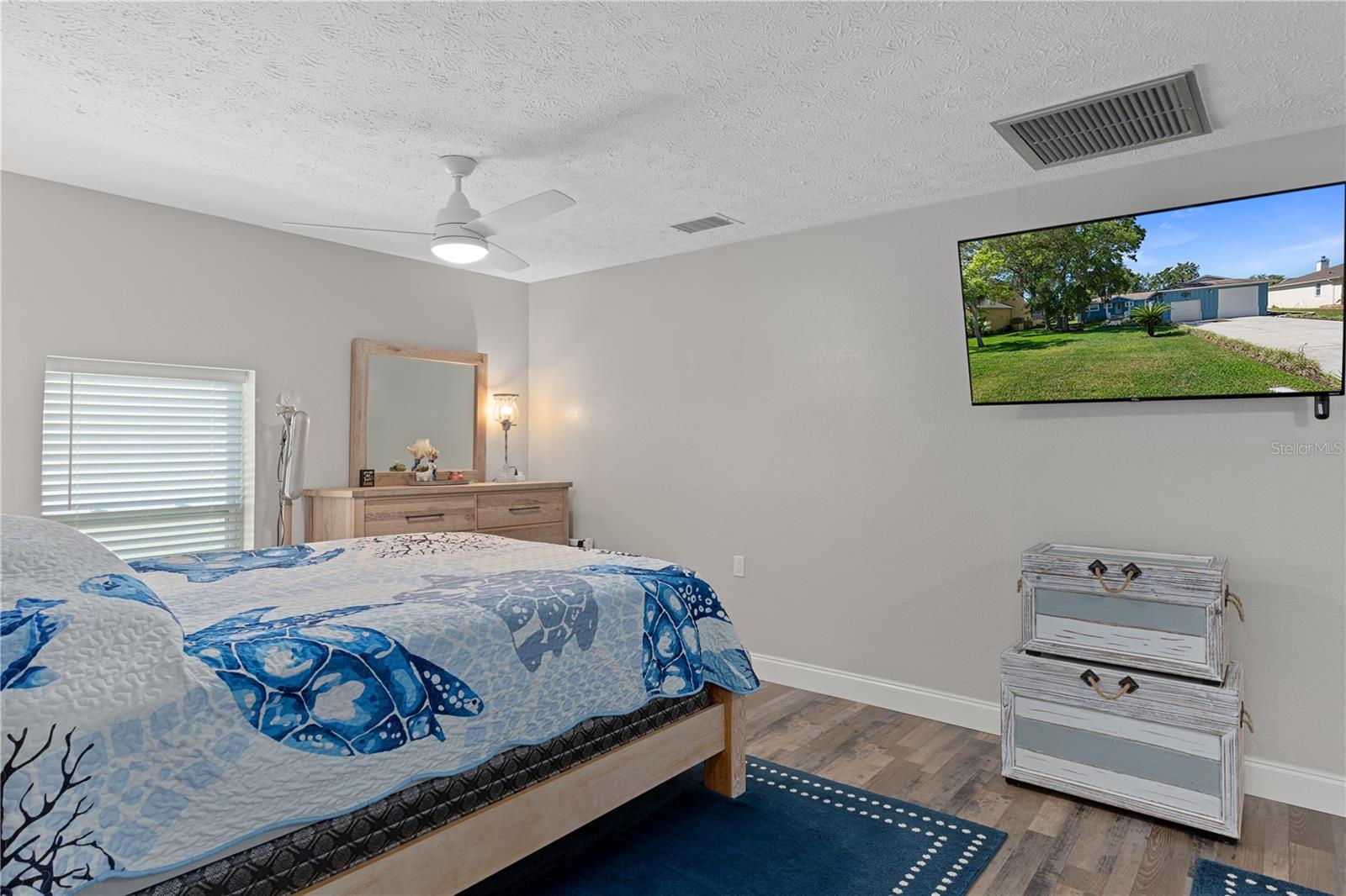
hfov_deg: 85.4
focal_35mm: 20
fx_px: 729
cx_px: 673
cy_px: 448
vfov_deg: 63.2
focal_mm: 13
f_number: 8
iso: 320
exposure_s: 1/2
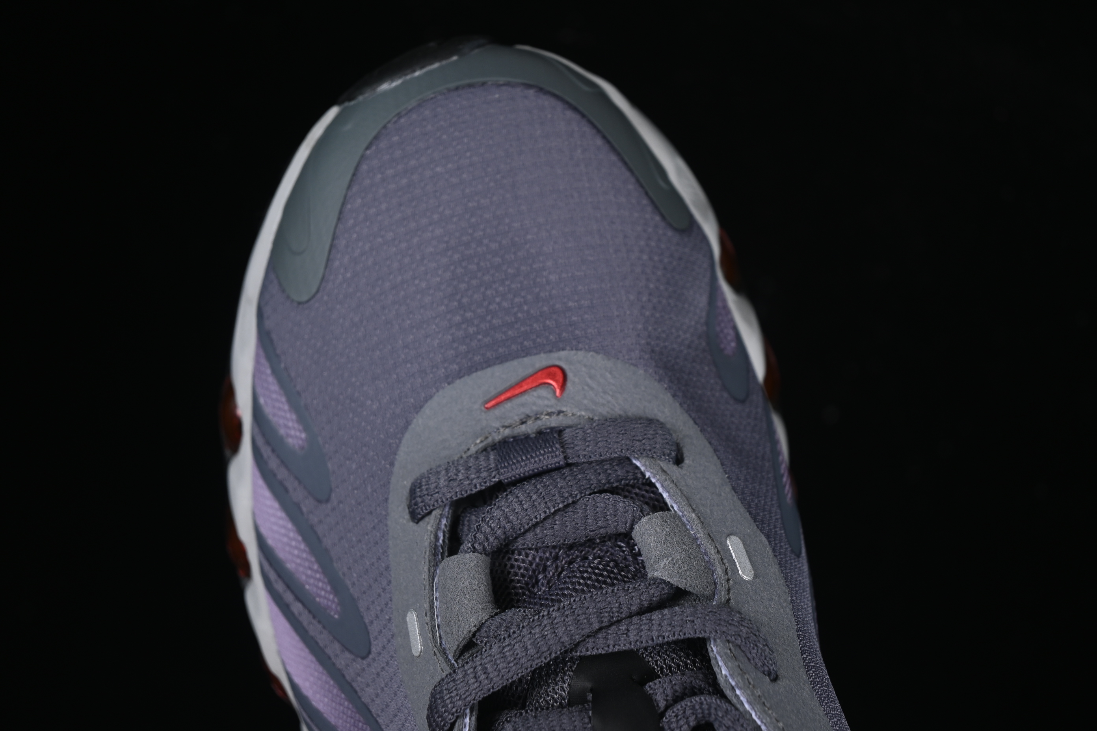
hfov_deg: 27.0
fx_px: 2285
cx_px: 548
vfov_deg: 18.2
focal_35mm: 75
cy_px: 366
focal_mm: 50
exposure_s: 1/60
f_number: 6.3
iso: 160
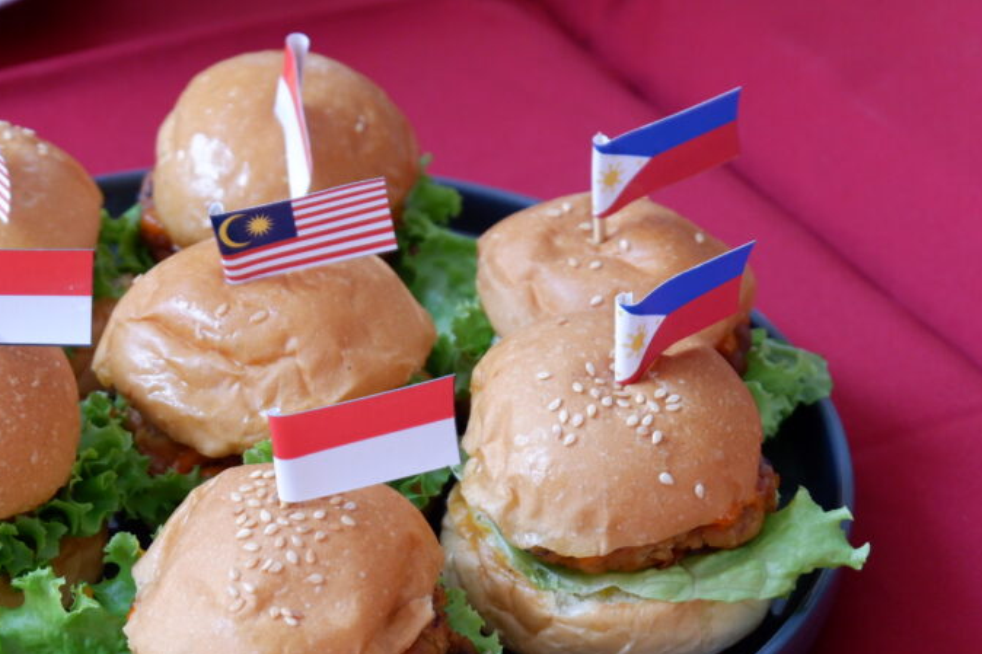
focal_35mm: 114
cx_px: 281
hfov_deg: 17.9
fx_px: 3109
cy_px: 473
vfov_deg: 12.0
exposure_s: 1/140
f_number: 5.6
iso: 800
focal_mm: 50
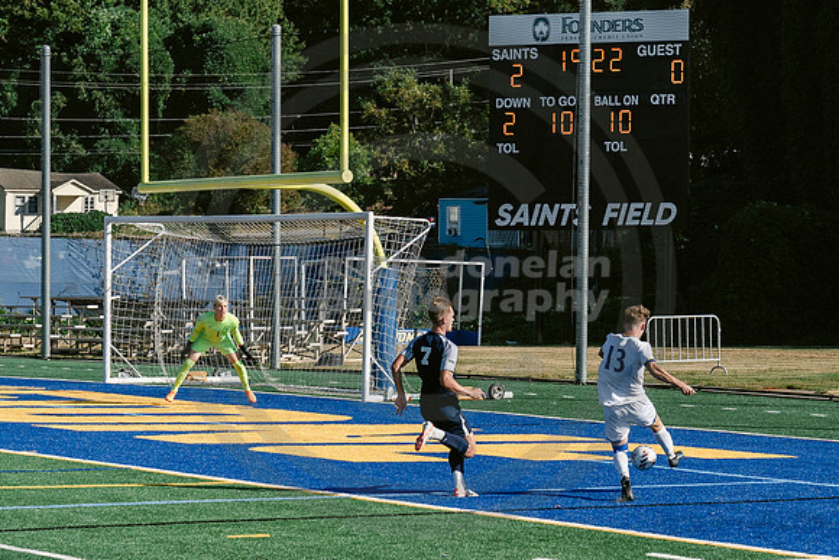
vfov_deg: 9.6
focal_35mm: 143
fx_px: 3336
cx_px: 531
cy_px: 411
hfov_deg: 14.3
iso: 640
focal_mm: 70
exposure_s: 1/2500
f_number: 5.6
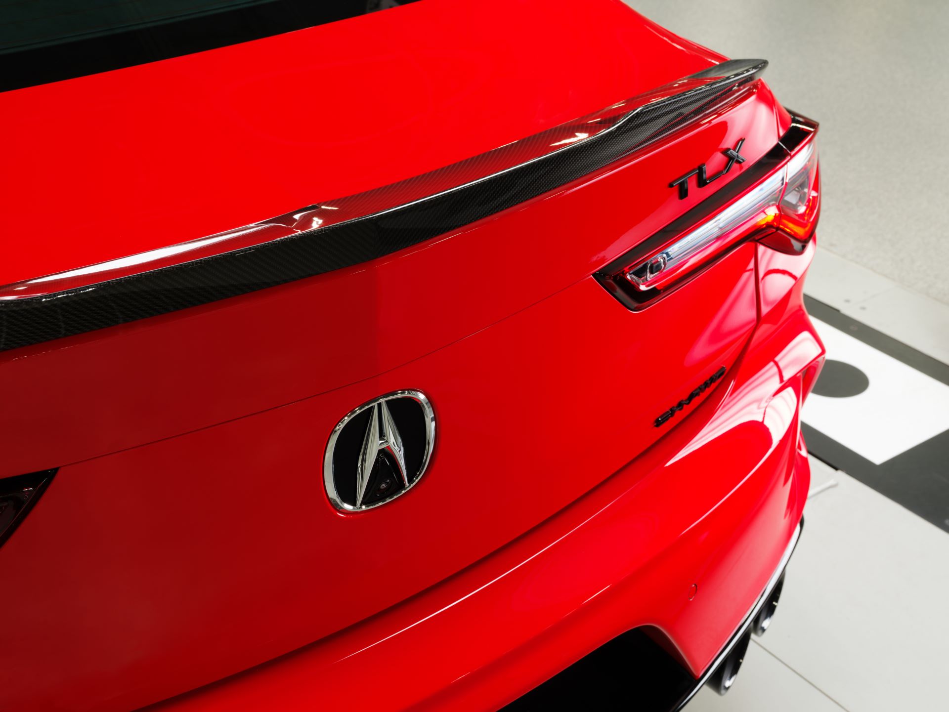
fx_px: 1399
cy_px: 356
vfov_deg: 28.6
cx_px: 474
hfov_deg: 37.5
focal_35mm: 51
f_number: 16
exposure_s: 1
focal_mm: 64
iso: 200
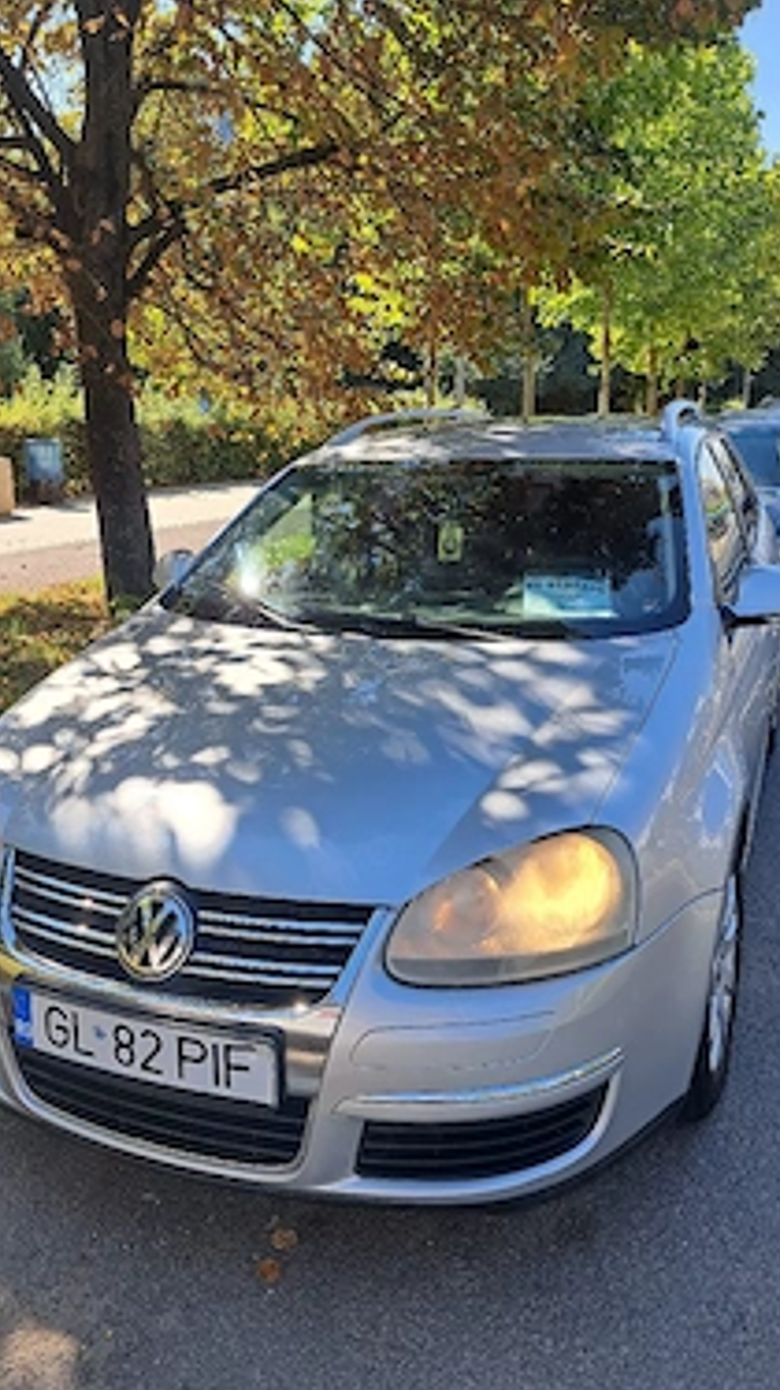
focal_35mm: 28
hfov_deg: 41.4
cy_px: 676
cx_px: 349
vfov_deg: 67.9
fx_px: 1031
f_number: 1.8
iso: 50
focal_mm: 5.23
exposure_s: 1/435
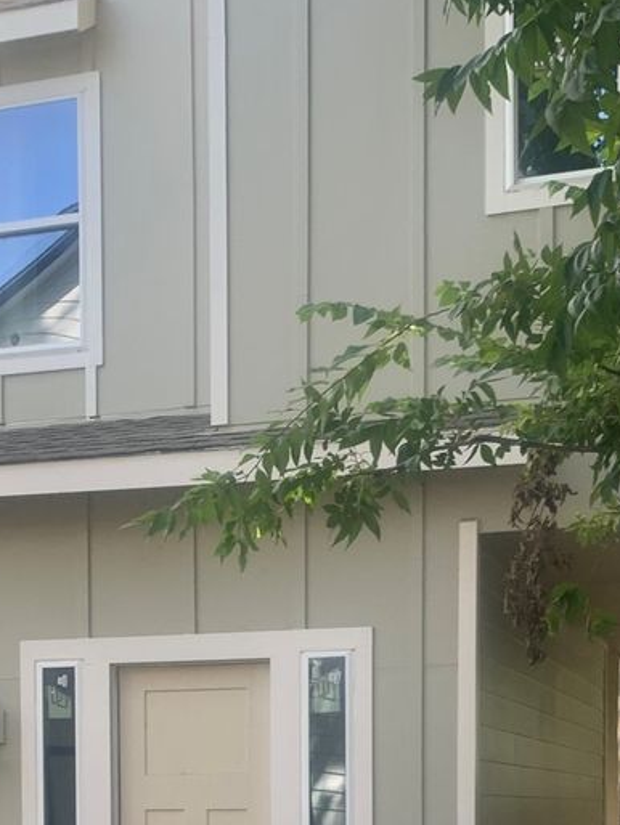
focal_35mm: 69
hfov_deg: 21.2
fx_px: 1646
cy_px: 855
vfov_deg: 26.4
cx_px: 180
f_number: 1.8
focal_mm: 4.25
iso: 25
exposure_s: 1/174
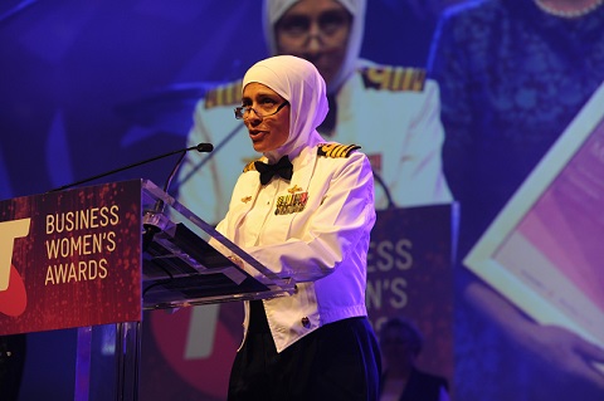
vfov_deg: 10.5
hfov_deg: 15.8
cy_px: 200
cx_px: 302
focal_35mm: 130
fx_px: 2179
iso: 2000
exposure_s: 1/250
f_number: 4.5
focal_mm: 130
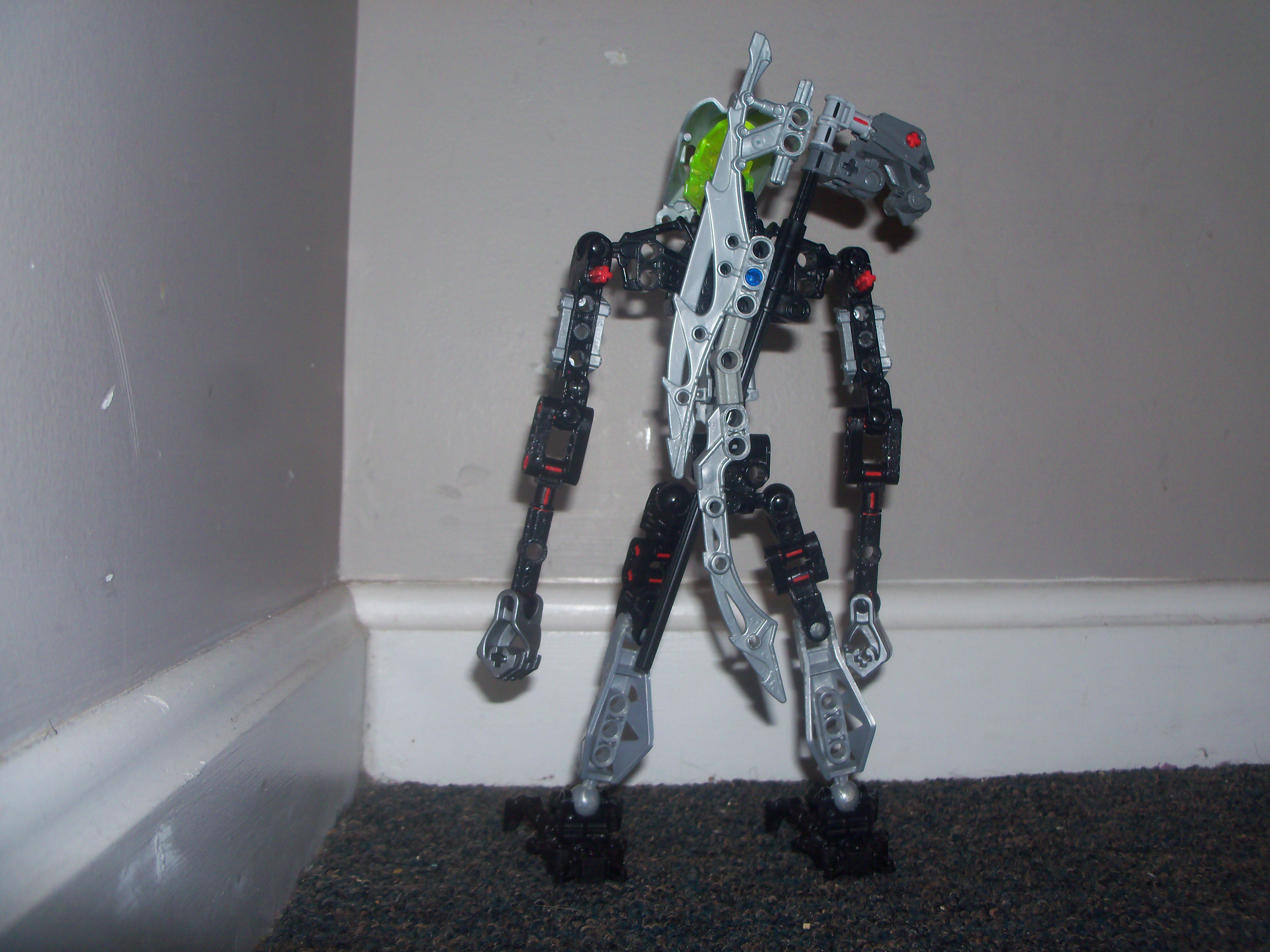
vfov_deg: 40.7
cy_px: 476
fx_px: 1284
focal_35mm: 35
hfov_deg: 52.6
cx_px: 635
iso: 64
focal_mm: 6.3
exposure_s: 1/30
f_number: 3
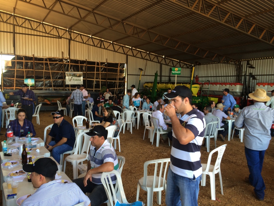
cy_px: 103
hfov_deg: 60.0
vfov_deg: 46.8
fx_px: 237
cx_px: 137
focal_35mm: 30
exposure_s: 1/60
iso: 40
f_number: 2.2
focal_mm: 4.12
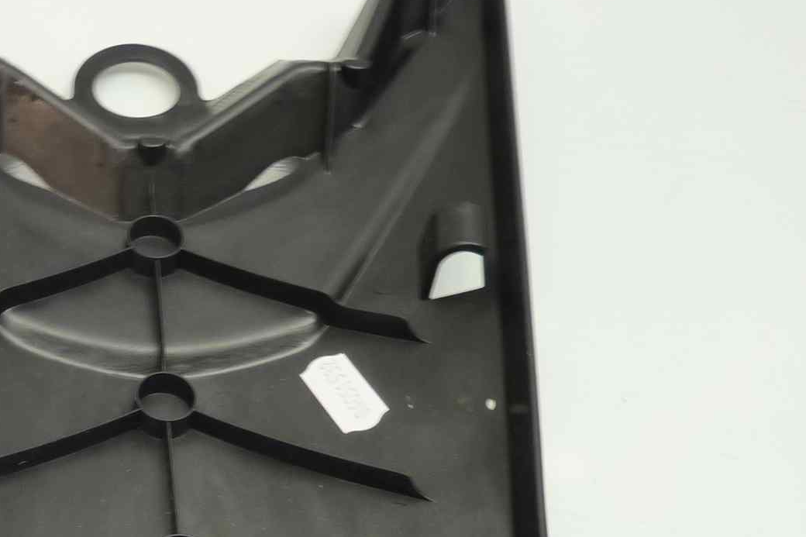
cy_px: 509
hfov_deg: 29.3
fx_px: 1433
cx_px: -5
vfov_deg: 20.7
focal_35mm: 64
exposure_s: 1/13
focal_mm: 4.1
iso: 125
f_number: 3.3
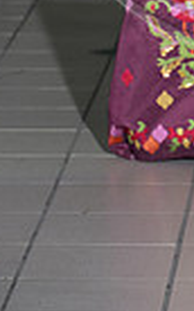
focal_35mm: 400
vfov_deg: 5.2
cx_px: 268
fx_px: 3391
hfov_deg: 3.3
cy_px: -171
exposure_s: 1/160
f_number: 5.6
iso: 1250
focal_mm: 120
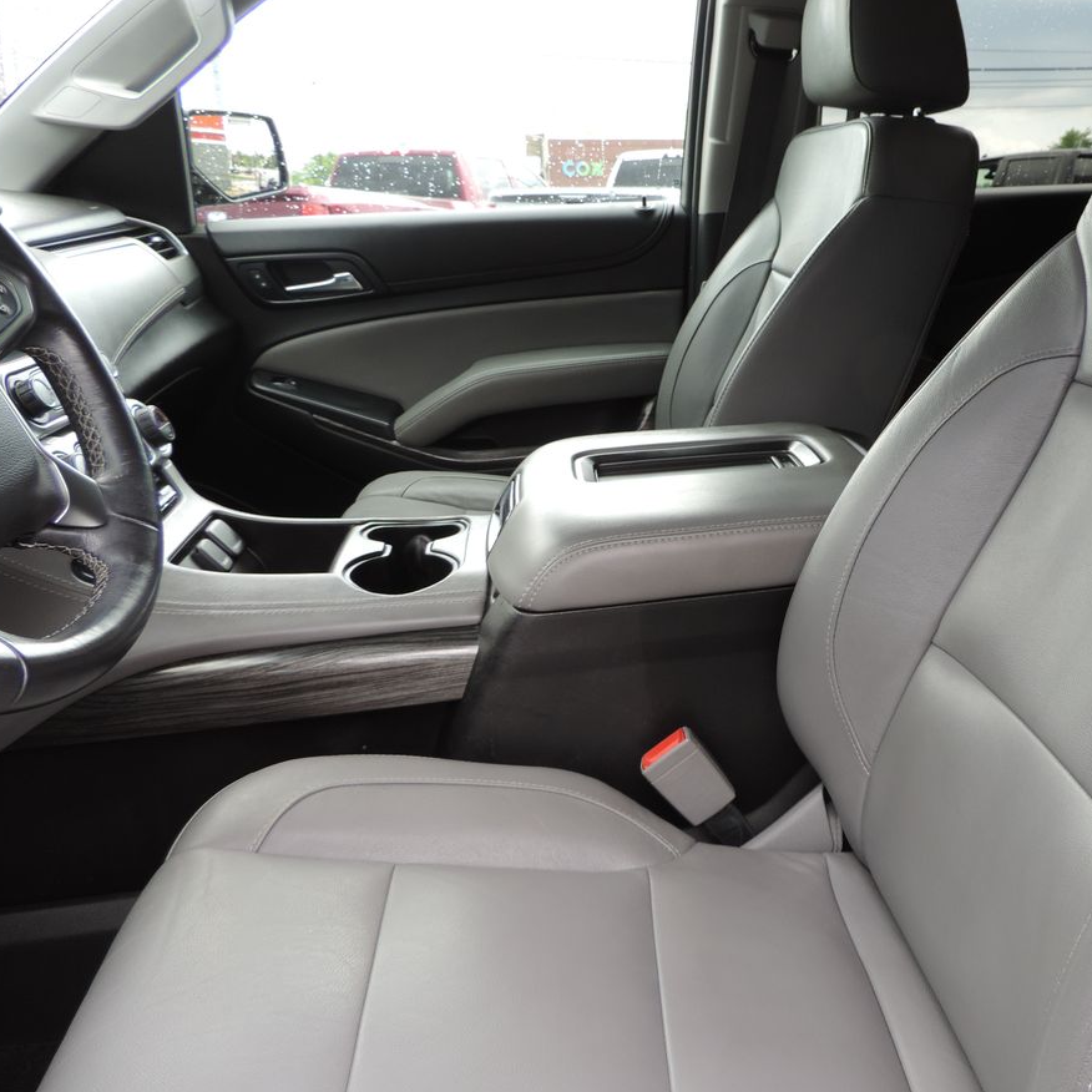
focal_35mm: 31
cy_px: 515
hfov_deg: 51.2
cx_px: 762
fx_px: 1106
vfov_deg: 52.5
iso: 80
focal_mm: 4.3
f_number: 3
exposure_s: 1/60
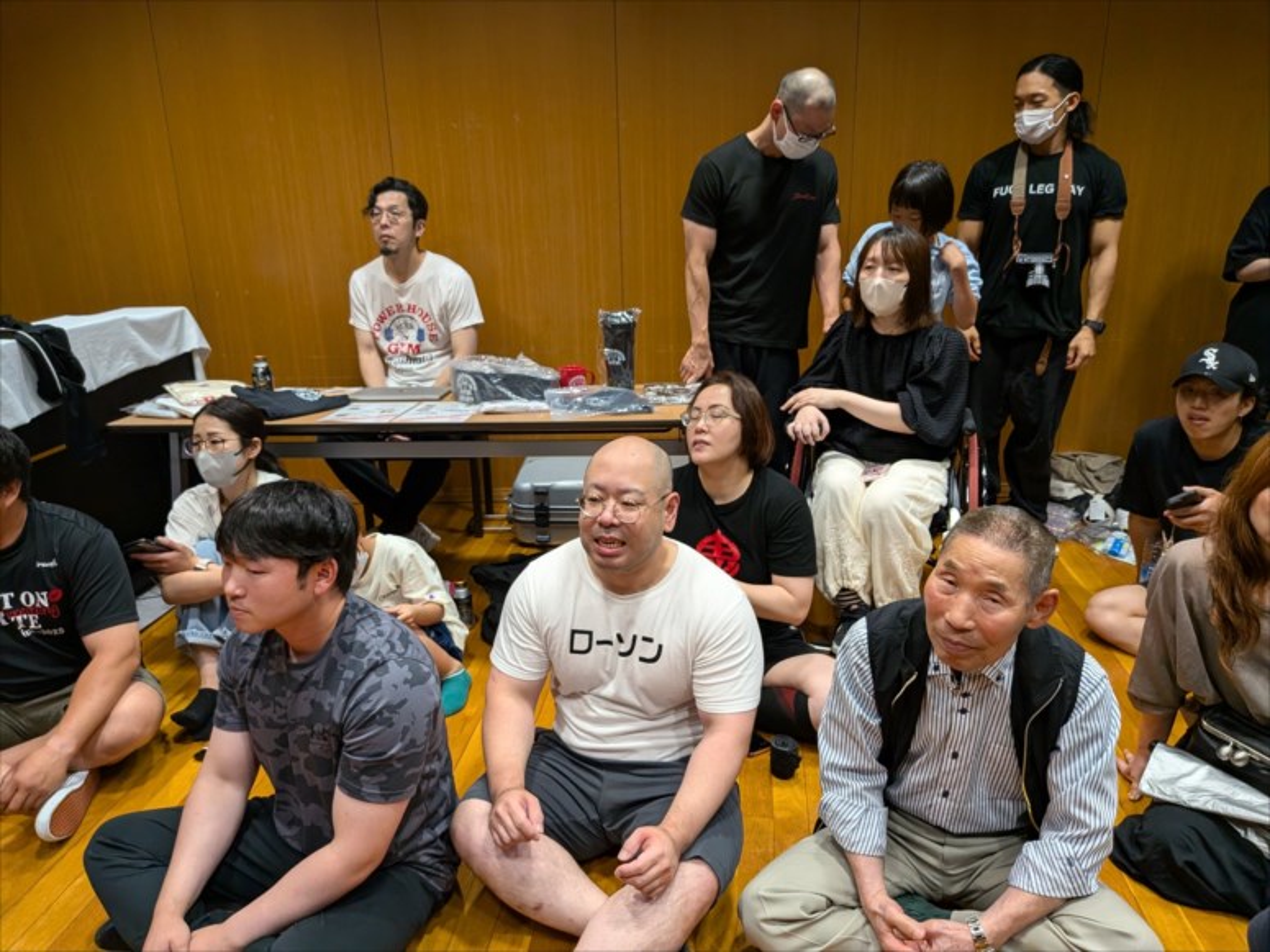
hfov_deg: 71.6
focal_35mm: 24
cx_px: 635
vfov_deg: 56.8
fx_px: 880
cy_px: 476
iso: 484
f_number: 1.7
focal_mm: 4.53
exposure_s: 1/120
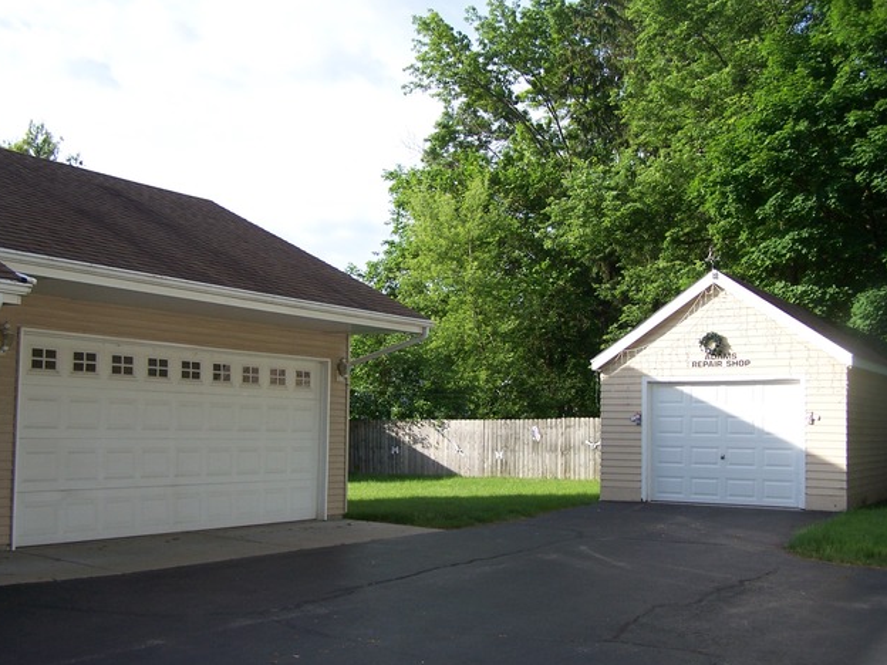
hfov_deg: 47.9
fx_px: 999
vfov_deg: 36.8
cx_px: 436
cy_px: 330
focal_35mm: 39
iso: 80
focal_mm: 6.3
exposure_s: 1/500
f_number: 2.8
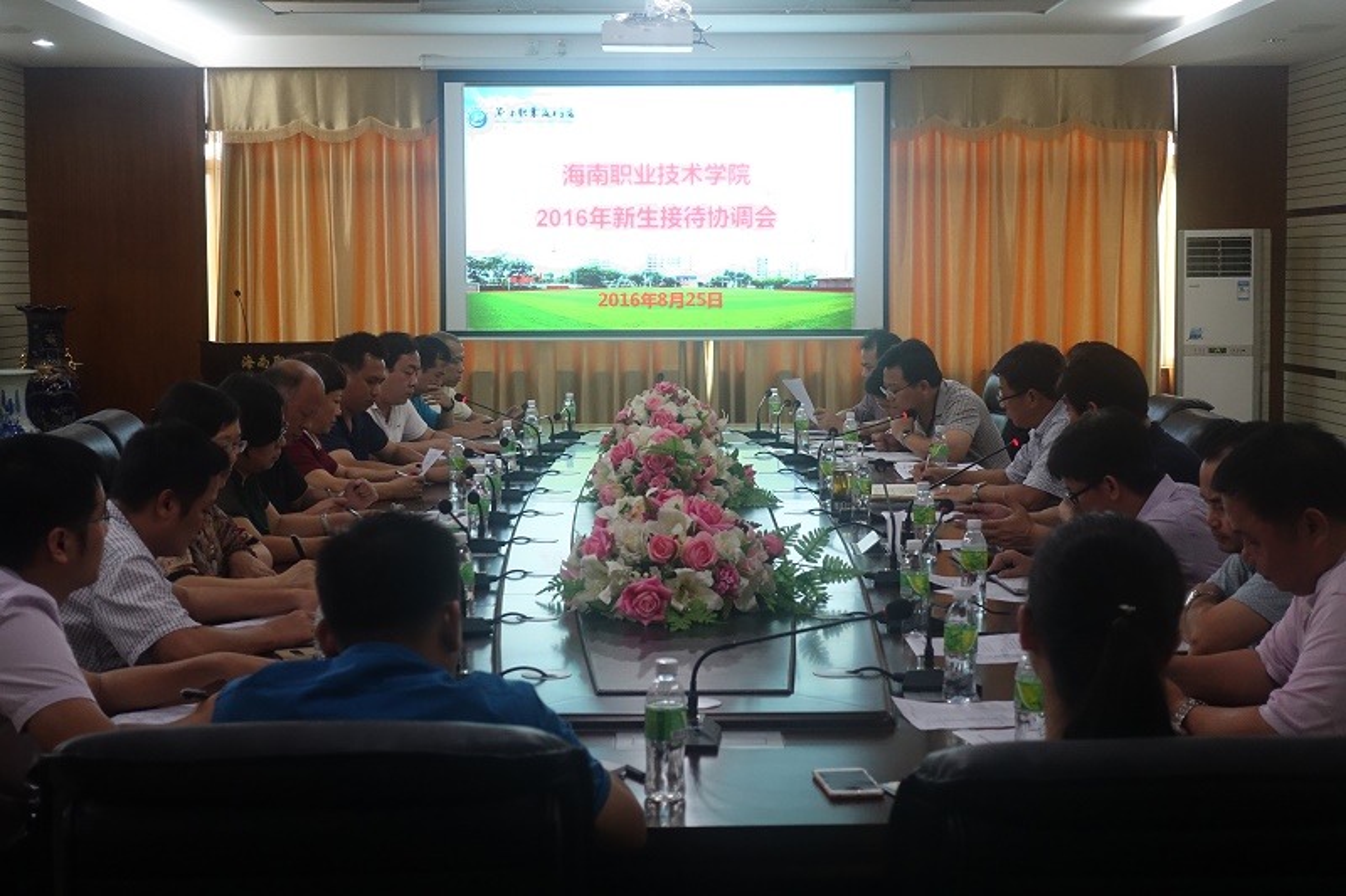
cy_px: 448
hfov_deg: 33.9
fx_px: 2205
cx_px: 673
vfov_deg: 23.0
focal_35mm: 59
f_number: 2.8
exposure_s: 1/50
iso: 800
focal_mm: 21.79
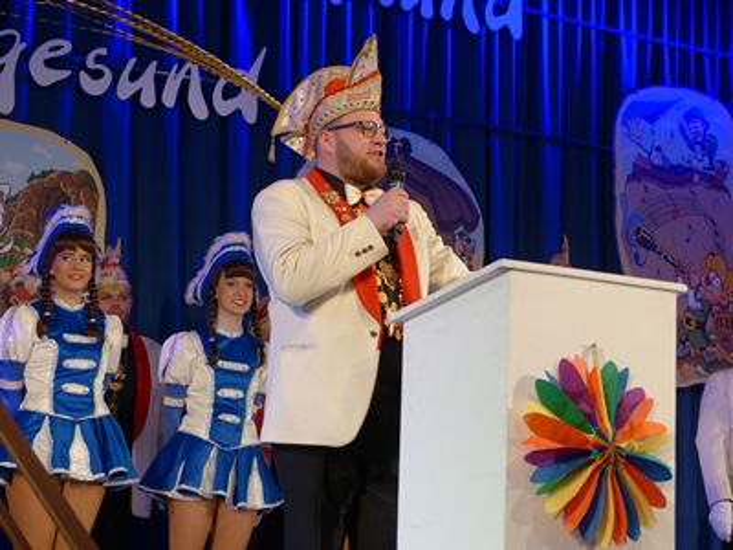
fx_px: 2308
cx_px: 366
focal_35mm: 109
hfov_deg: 18.0
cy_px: 275
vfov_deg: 13.6
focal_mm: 19.6
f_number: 2.8
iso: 160
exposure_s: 1/60
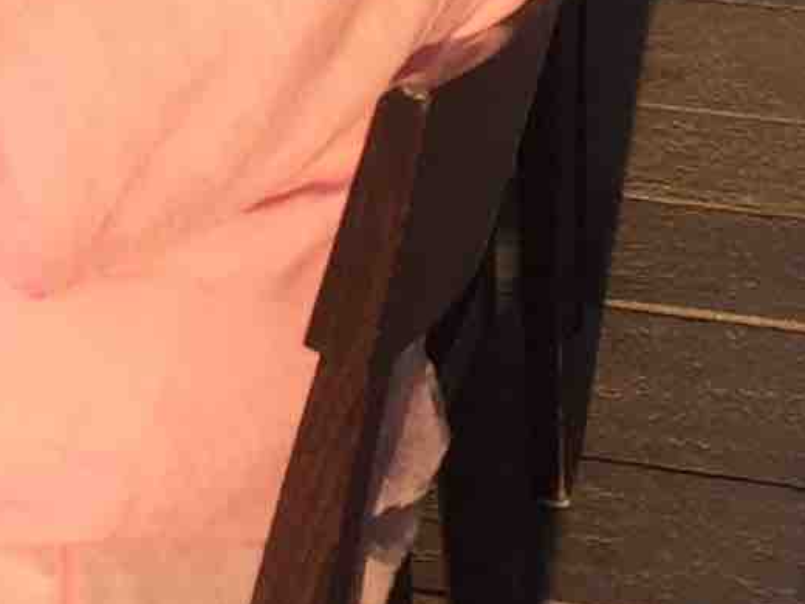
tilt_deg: -10.8
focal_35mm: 182
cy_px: -479
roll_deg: -2.5
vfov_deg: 7.9
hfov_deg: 10.1
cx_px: -776
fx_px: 4232
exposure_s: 1/746
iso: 32
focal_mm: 4.15
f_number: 2.2
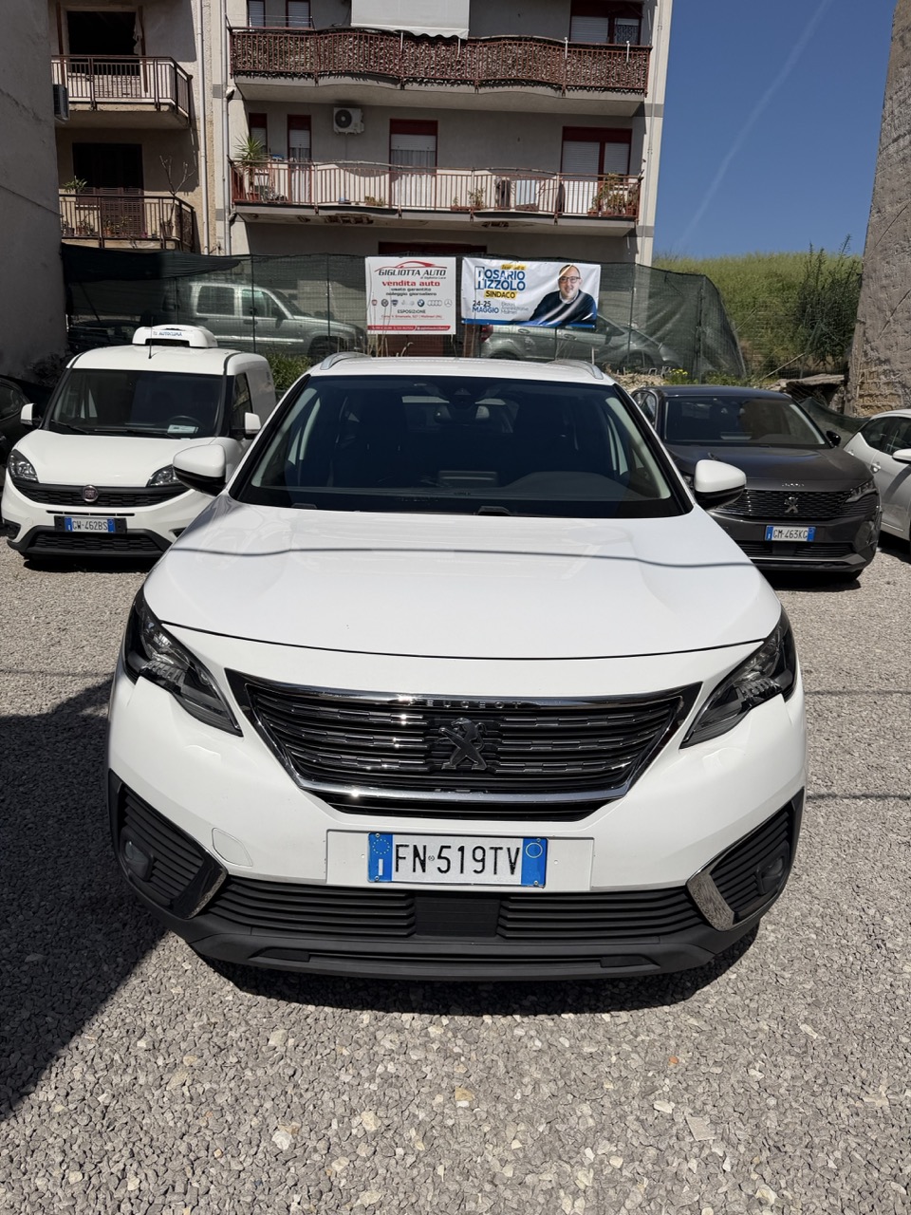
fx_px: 842
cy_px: 608
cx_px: 456
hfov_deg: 56.8
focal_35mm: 24
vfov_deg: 71.6
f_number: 1.78
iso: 100
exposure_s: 1/17544
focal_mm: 6.76
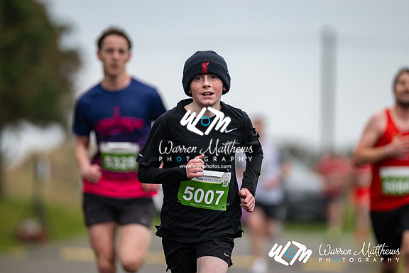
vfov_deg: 3.0
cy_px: 136
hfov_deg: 4.6
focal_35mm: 453
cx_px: 205
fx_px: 5146
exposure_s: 1/1600
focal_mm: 300
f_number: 2.8
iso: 280
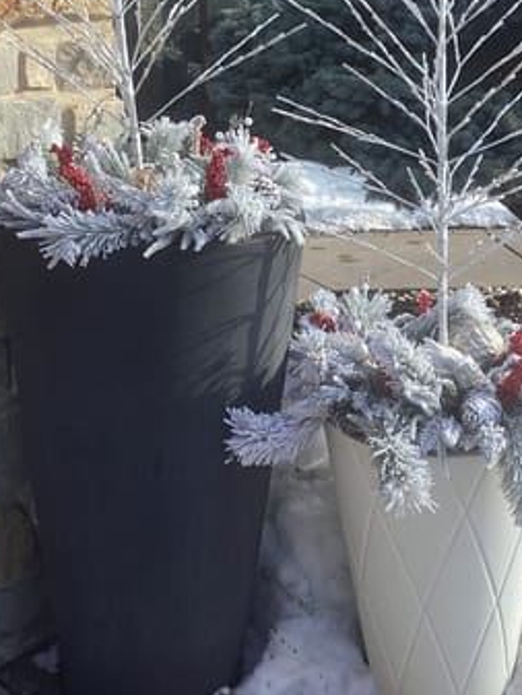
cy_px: 156
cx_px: 287
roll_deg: +1.4
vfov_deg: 37.7
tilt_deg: -6.7
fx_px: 985
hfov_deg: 29.7
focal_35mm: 49
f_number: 2.4
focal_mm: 3.3
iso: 25
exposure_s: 1/1116
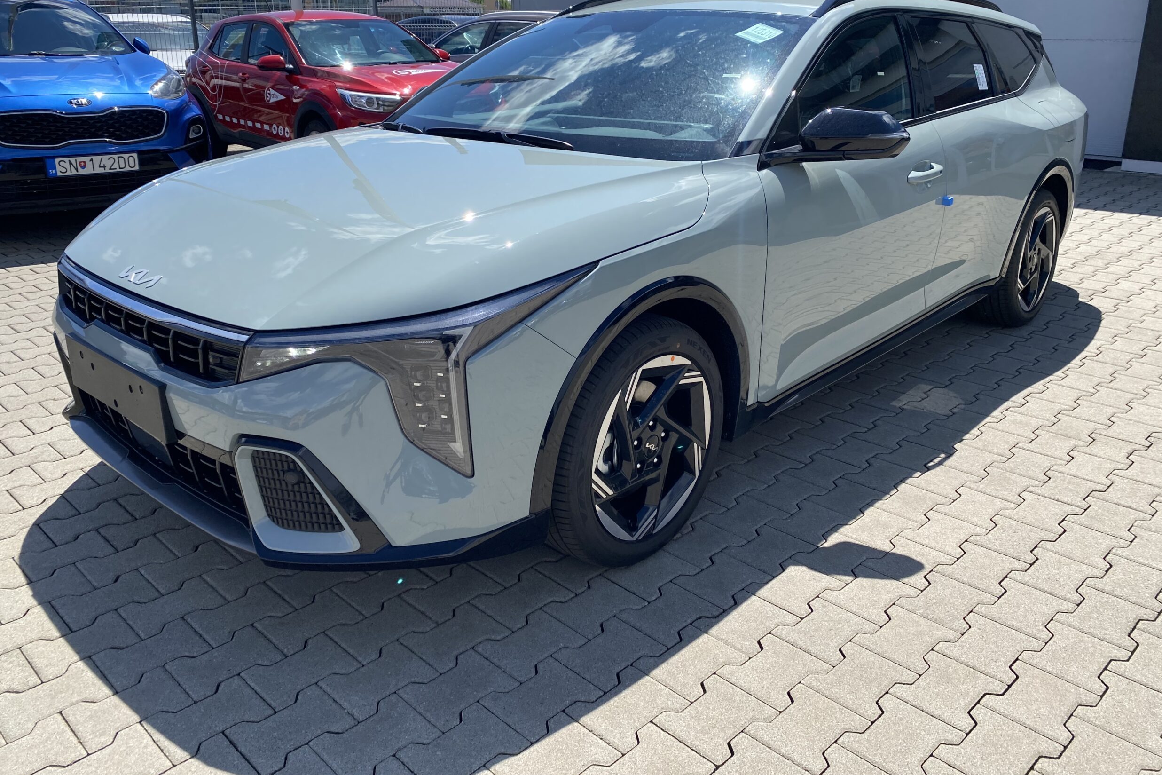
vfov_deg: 46.3
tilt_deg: -17.8
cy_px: 329
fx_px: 904
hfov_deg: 65.5
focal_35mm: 28
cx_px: 564
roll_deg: +1.1
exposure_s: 1/2571
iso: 32
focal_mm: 4.25
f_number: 1.8
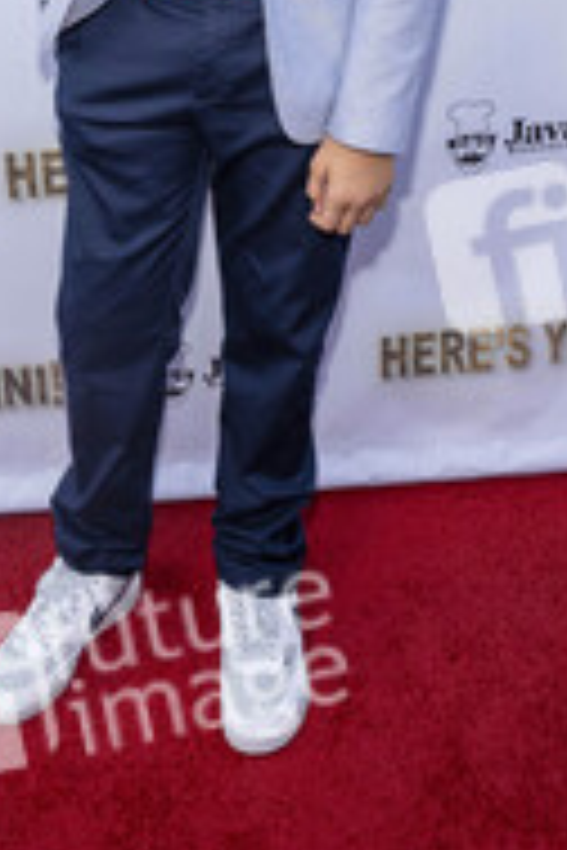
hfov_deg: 24.2
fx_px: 1324
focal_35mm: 56
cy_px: 4
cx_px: 248
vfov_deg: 32.8
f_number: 6.3
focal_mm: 26.5
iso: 400
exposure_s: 1/160
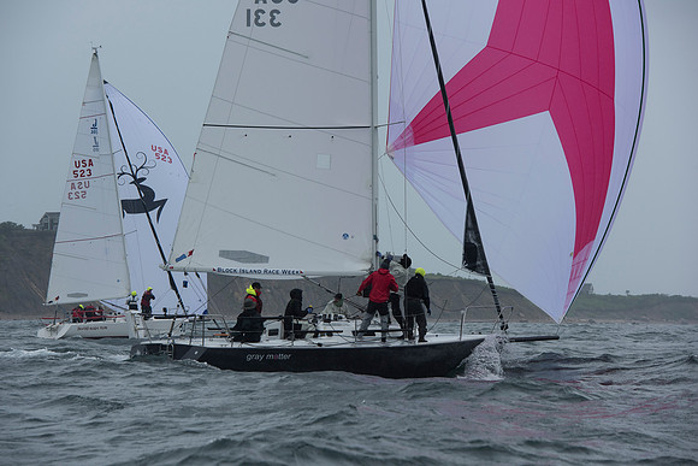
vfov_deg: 10.2
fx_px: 2618
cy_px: 233
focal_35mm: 135
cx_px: 349
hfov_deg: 15.2
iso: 320
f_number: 6.3
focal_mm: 135
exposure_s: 1/1000
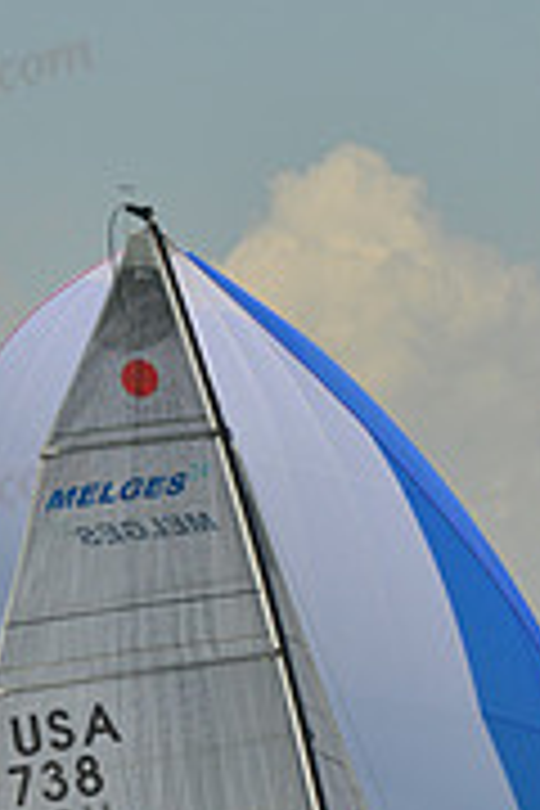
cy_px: 706
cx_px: 326
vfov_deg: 3.2
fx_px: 14489
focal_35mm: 644
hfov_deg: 2.1
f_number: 9
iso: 280
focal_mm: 200
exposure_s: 1/1250
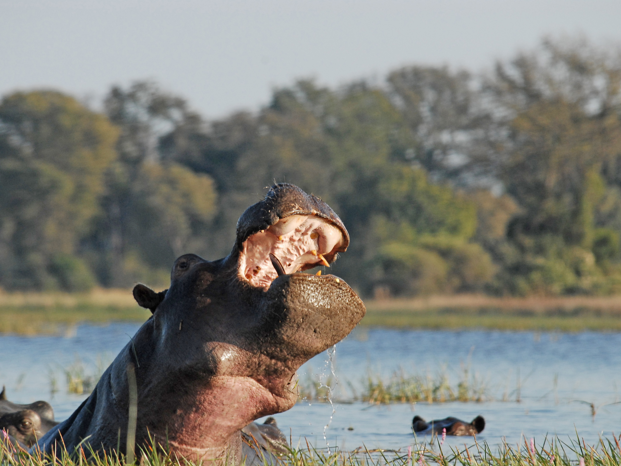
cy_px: 233
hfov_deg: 3.4
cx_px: 307
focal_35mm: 583
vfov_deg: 2.6
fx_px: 10459
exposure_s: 1/350
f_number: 10
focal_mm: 360
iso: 400
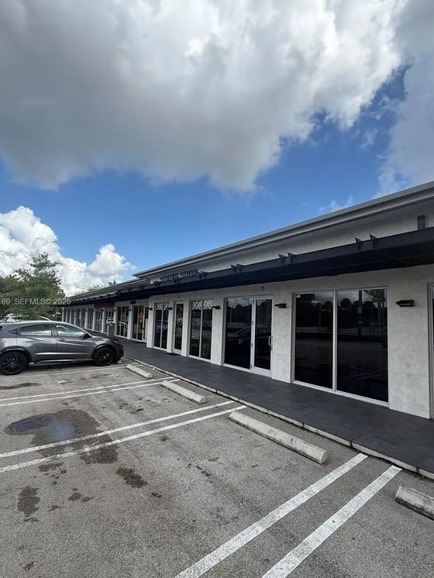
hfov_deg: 78.1
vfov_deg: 94.4
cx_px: 217
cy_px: 303
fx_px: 267
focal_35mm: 16
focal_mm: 2.22
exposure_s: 1/955
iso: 50
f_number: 2.2
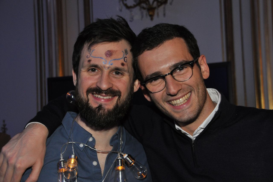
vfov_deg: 26.4
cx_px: 136
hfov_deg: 38.9
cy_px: 91
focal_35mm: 51
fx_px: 386
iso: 800
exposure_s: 1/60
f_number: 4.5
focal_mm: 34
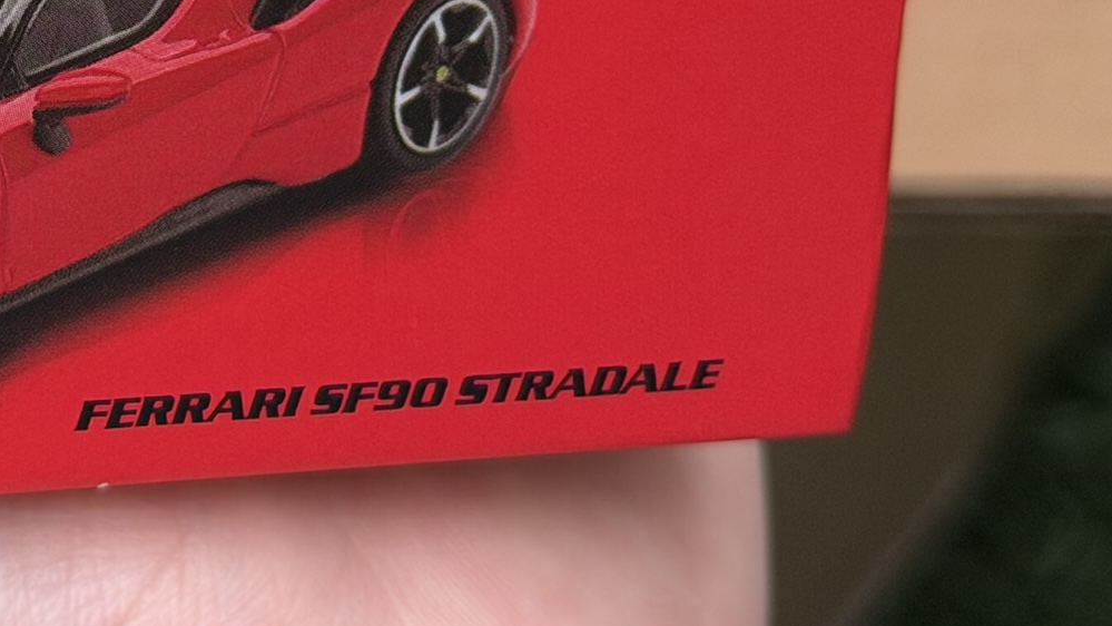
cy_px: -297
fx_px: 4629
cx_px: -96
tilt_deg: -52.5
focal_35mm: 157
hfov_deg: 13.4
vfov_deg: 7.6
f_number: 1.78
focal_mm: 6.76
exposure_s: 1/296
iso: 64
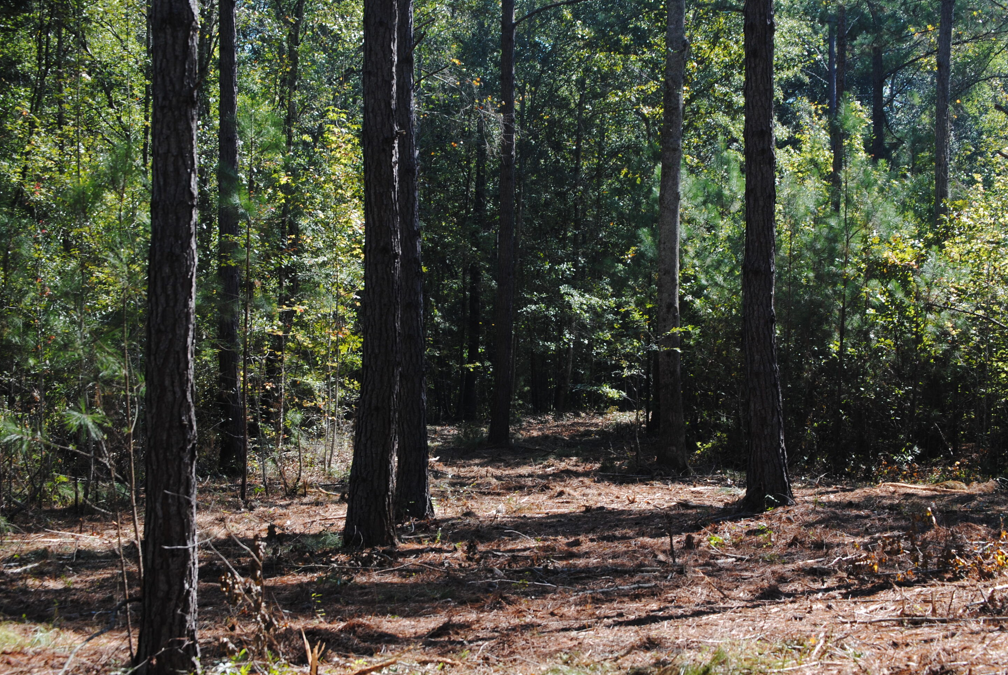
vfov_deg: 15.7
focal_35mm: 88
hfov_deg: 23.2
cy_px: 357
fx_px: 2454
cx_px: 514
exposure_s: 1/125
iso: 100
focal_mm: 55
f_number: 5.6
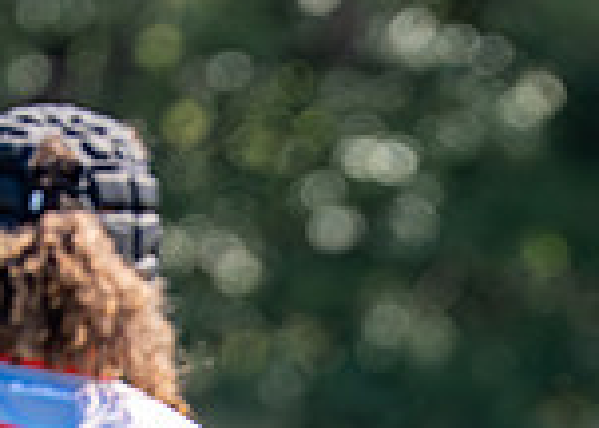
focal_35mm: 1305
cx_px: 643
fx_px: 22211
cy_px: 896
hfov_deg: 1.5
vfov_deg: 1.1
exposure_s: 1/1600
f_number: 2.8
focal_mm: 200
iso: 200
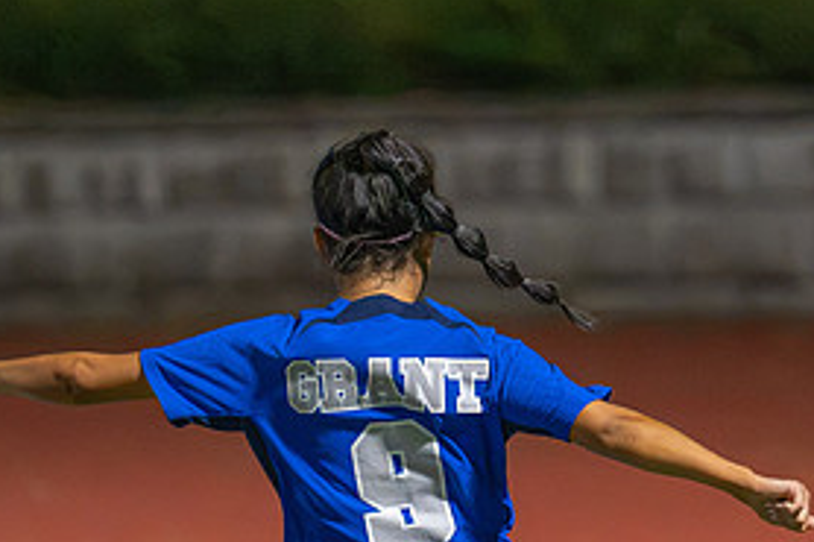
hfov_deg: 3.5
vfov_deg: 2.3
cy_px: 574
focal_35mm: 593
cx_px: 584
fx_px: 13400
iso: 14400
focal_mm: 175
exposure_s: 1/1000
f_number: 2.8
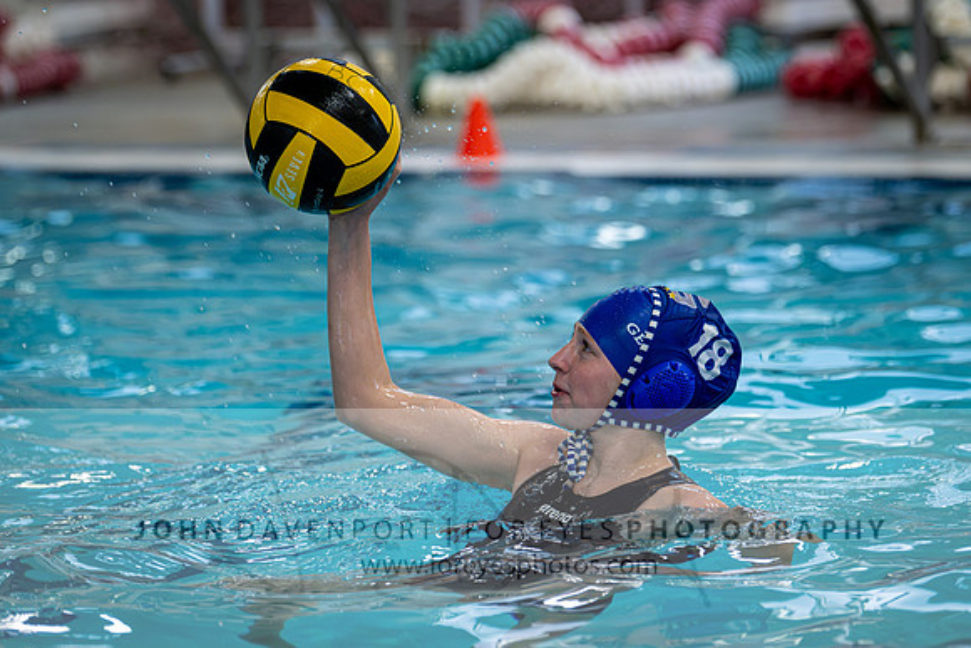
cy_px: 235
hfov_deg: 11.9
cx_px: 498
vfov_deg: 8.0
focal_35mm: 172
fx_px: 4646
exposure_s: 1/1000
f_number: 2.8
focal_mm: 135
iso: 4500
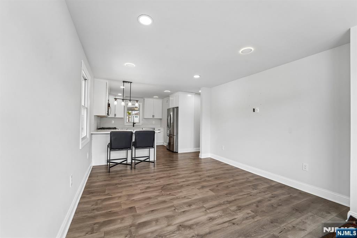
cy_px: 119
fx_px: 139
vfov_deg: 81.2
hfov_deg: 104.3
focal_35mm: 14
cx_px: 178
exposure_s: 1/60
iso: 400
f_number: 8
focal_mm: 14
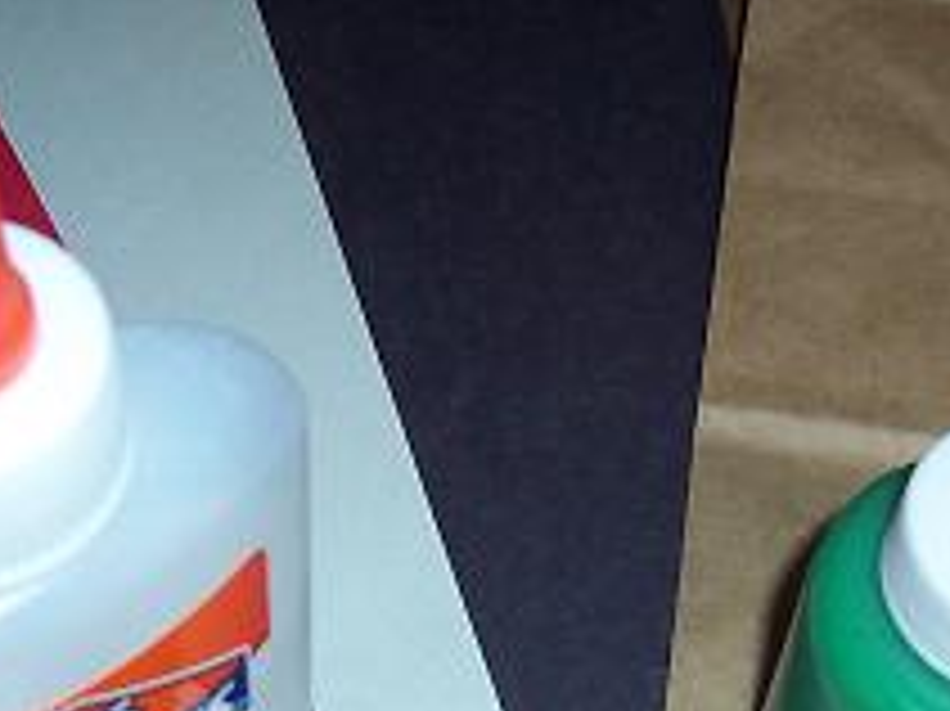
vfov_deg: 16.1
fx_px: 2441
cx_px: 549
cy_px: 781
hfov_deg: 22.0
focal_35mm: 89
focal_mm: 5.6
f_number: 2.8
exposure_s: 1/60
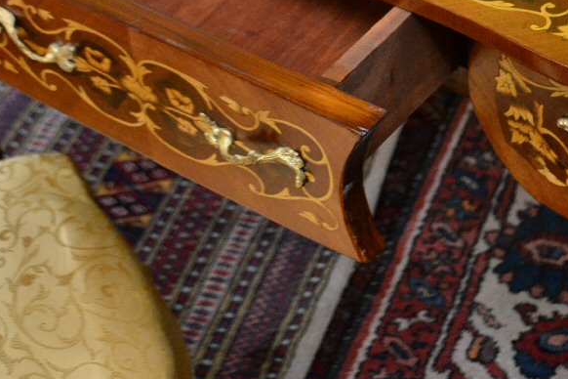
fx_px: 1341
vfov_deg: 15.5
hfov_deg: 23.8
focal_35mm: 85
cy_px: -63
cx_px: 397
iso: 1000
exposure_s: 1/60
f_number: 4
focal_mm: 22
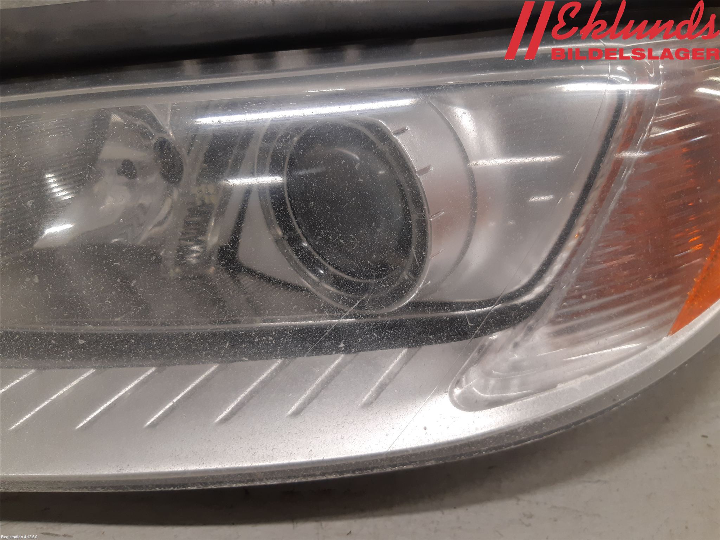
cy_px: 270
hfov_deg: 67.3
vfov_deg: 53.1
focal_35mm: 26
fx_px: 541
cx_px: 360
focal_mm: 3.93
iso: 100
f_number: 1.7
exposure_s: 1/50
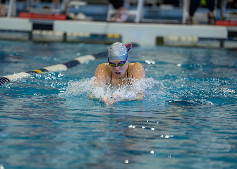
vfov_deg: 5.7
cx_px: 112
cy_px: 89
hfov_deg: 8.0
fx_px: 1698
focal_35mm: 252
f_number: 2.8
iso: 2500
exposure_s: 1/1000
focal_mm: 200
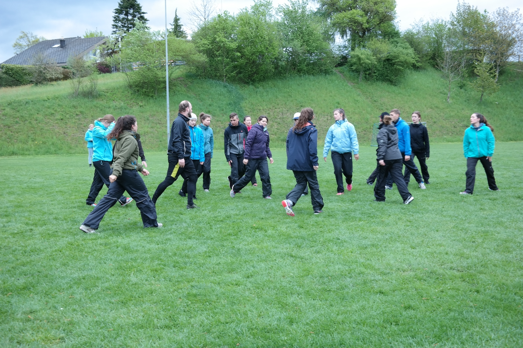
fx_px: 639
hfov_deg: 44.5
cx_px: 262
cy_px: 174
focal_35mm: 44
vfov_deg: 30.5
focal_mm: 29
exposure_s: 1/100
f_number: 6.3
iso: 200
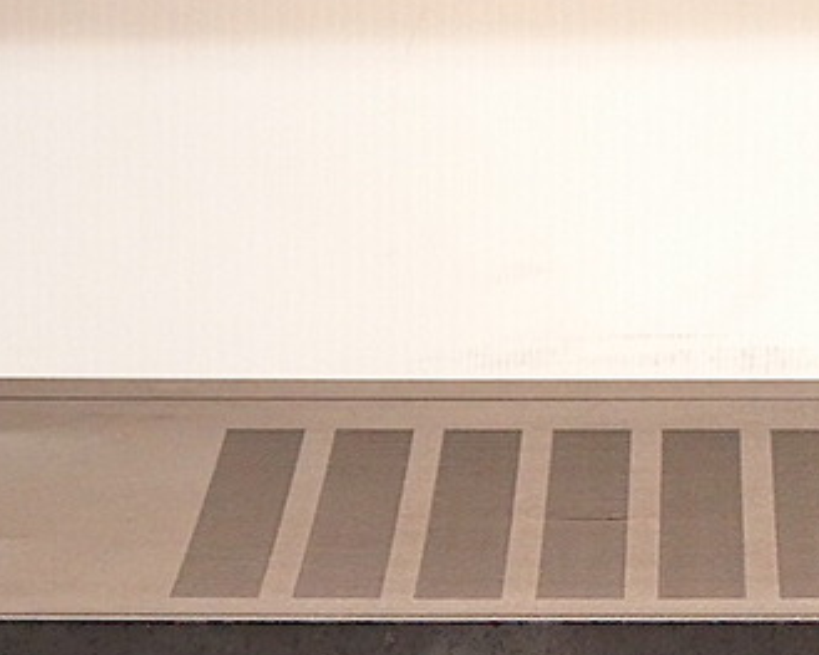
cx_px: 495
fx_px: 9329
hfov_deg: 5.0
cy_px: 892
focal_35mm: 385
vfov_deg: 4.0
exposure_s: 1/13
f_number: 5.3
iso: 400
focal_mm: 24.2
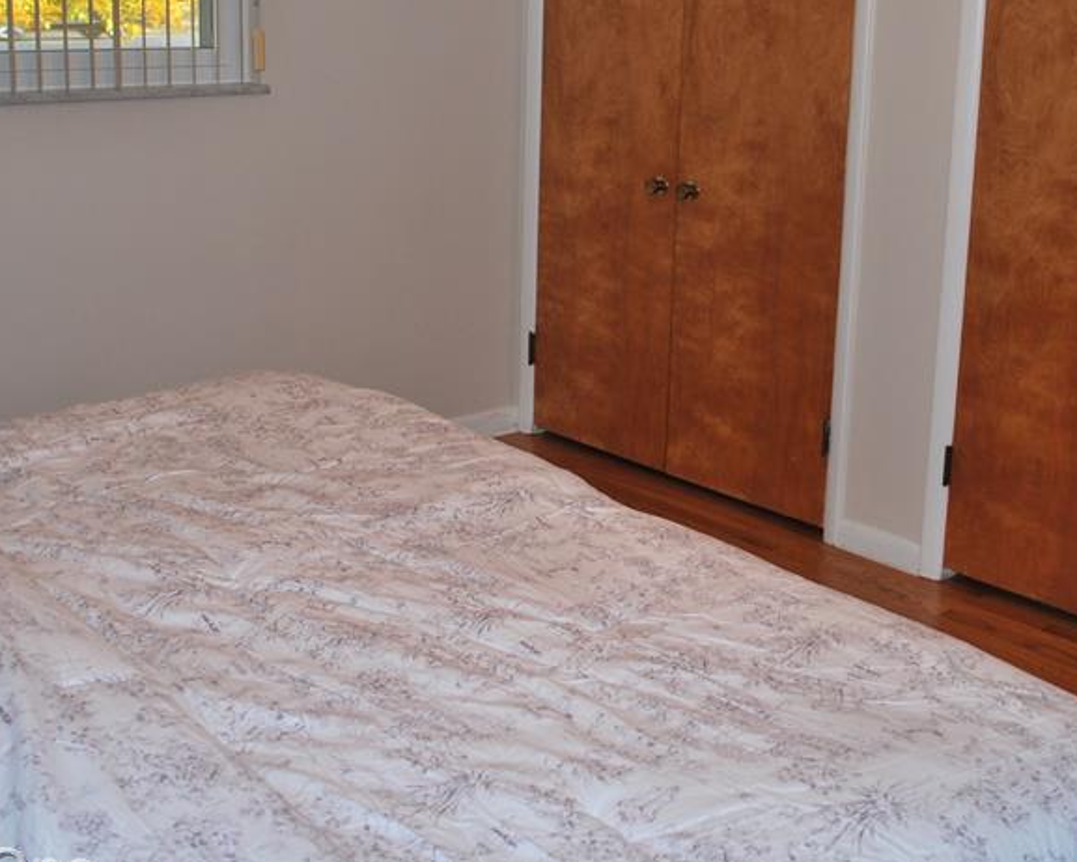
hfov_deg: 41.1
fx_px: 1435
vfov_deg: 33.1
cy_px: 275
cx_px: 594
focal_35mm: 45
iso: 200
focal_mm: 18
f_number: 3.5
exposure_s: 1/60
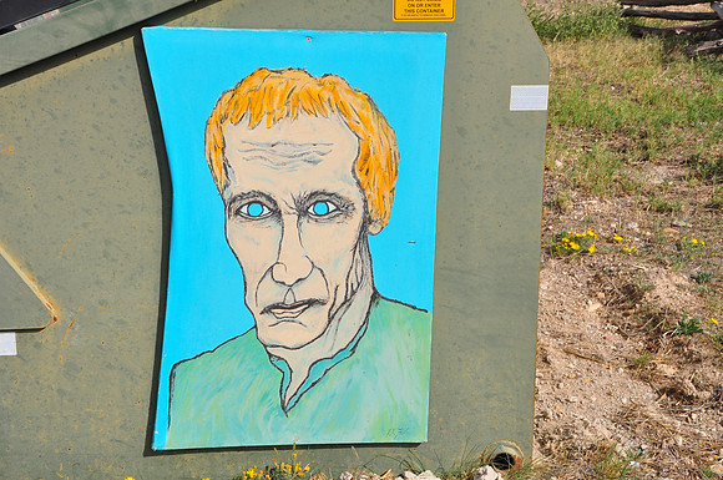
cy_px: 240
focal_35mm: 60
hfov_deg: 33.4
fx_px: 1203
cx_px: 362
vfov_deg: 22.6
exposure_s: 1/160
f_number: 20
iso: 200
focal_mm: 40
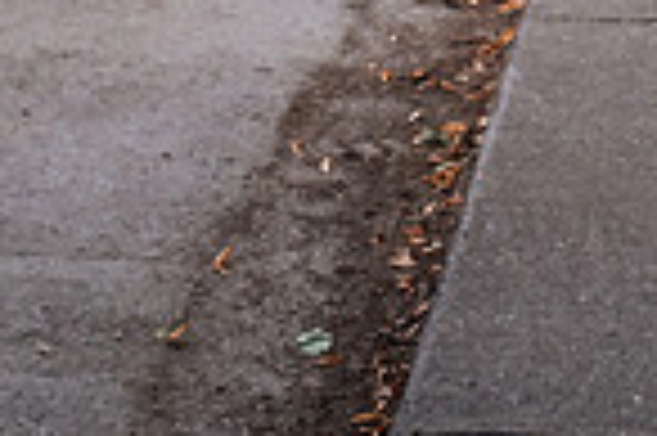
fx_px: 2826
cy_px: -366
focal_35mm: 155
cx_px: 572
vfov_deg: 8.5
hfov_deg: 13.2
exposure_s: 1/200
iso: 400
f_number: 3.2
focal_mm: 25.7
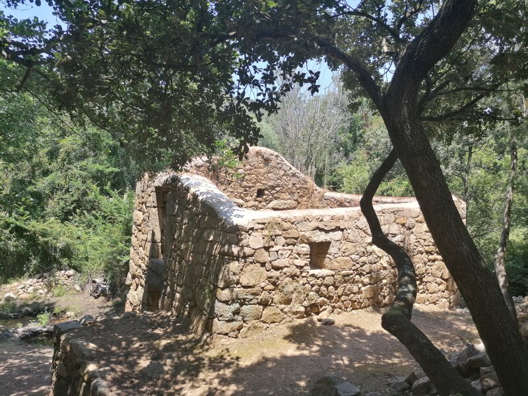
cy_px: 198
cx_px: 264
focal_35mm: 27
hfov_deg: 65.3
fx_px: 412
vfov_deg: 51.4
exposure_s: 1/551
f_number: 1.8
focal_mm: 4.75
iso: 50
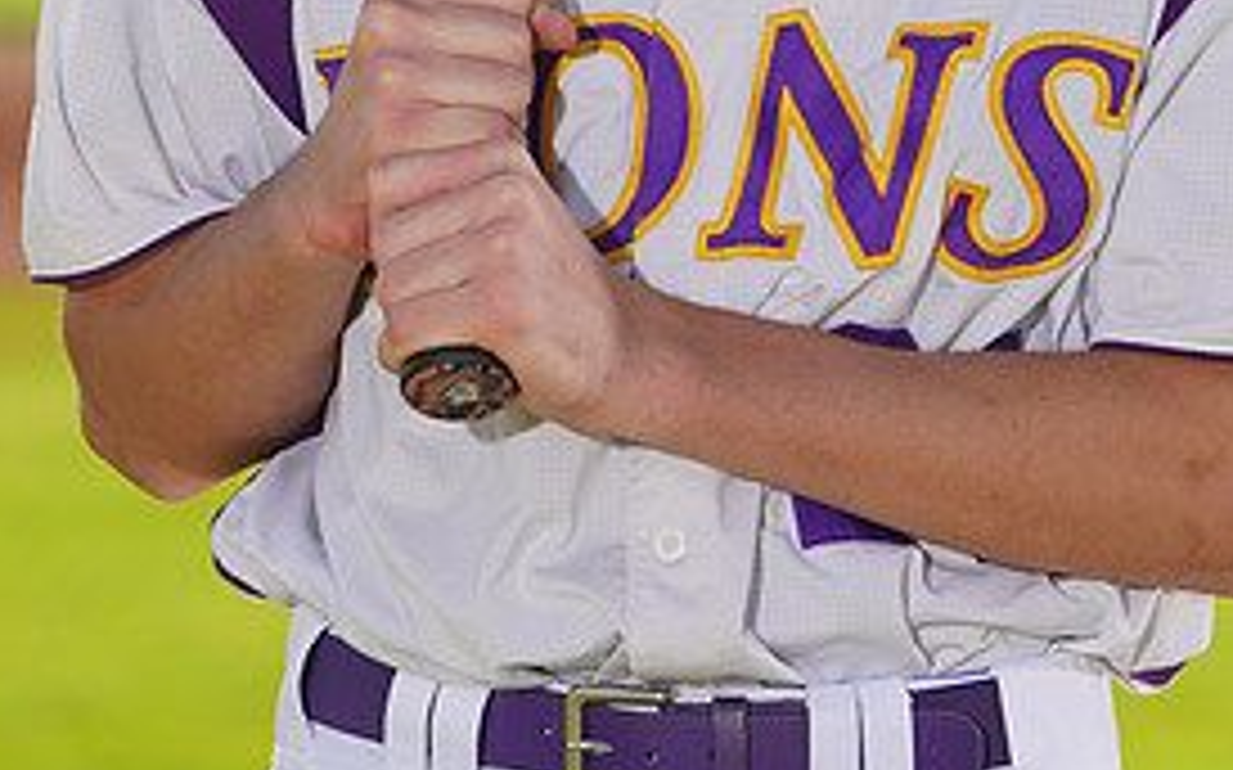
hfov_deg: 4.2
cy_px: -257
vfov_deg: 2.6
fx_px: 16828
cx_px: 830
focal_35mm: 501
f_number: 8
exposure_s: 1/250
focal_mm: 232
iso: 100
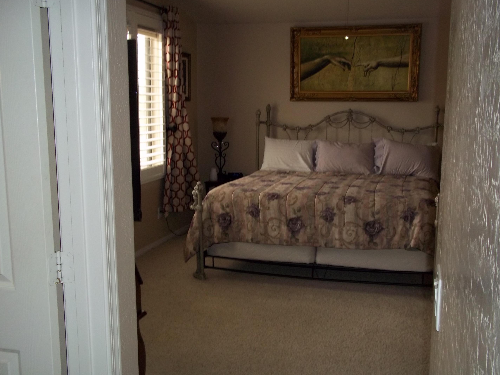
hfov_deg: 49.0
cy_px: 190
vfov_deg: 37.7
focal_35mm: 38
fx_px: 549
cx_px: 252
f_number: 3.1
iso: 160
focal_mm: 6.5
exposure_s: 1/30
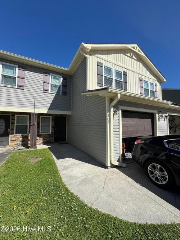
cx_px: 90
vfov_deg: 102.1
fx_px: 97
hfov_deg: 85.7
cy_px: 120
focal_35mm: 14
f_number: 2.2
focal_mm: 2.22
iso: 50
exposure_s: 1/2083
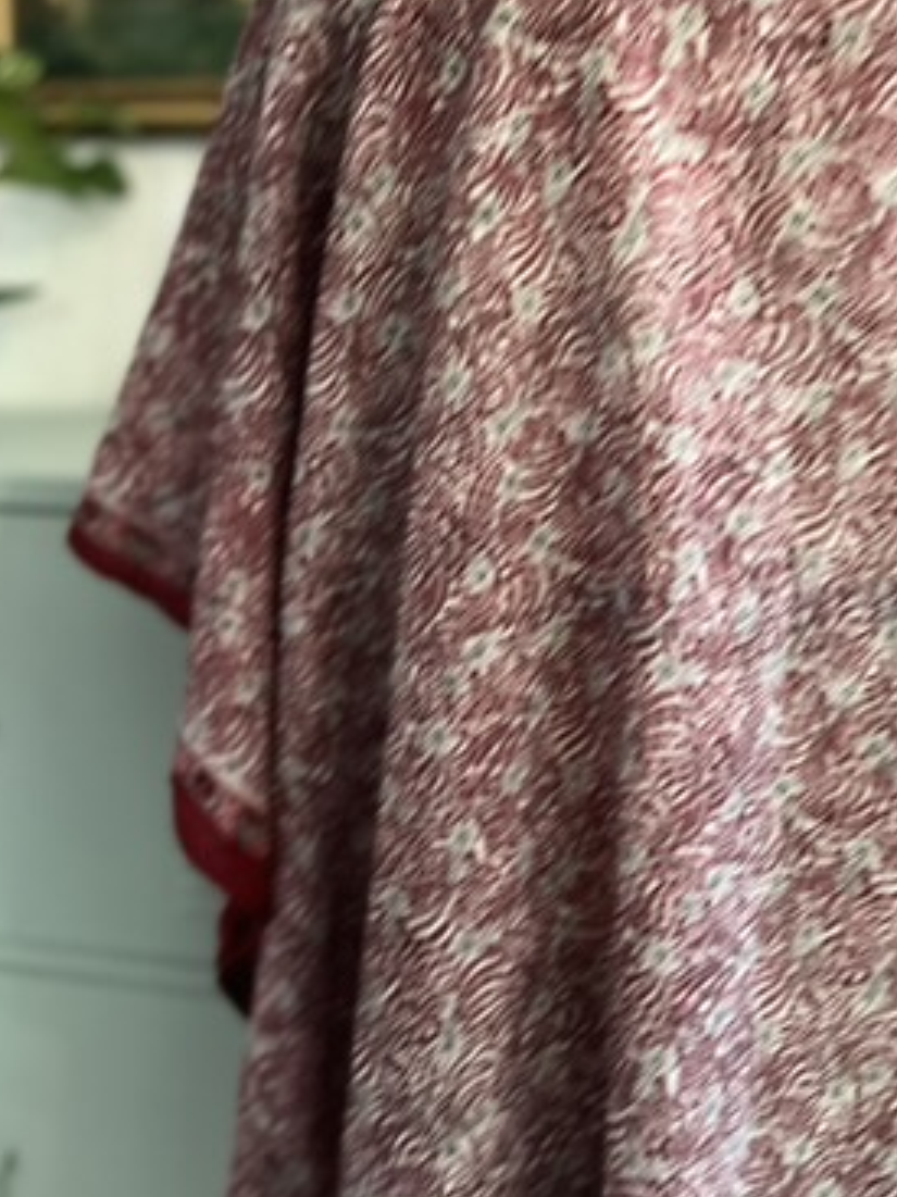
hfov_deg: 41.7
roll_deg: -1.7
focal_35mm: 34
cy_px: 476
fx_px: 1175
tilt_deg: -5.9
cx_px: 408
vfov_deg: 53.6
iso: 500
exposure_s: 1/50
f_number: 1.5
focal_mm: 5.7
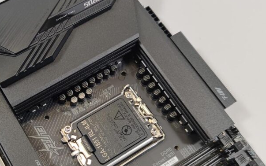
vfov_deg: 28.5
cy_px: 107
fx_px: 326
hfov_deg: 43.7
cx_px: 86
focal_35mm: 45
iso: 81
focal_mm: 6.78
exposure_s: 1/100
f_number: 1.85
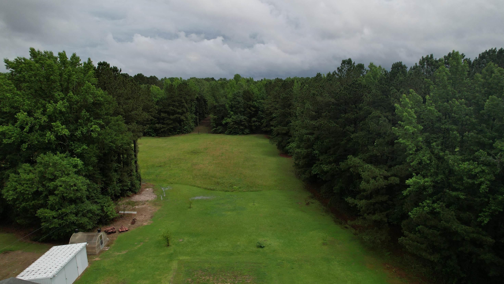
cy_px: 165
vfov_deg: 47.5
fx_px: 321
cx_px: 257
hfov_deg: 76.3
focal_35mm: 24
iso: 100
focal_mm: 8.38
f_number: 2.8
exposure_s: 1/2500
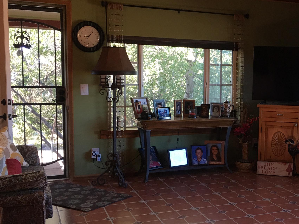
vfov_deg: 28.5
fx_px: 440
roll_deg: -2.0
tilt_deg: -6.5
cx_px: 247
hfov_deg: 36.0
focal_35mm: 51
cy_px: 124
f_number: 2.2
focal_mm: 4.15
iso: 40
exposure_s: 1/30
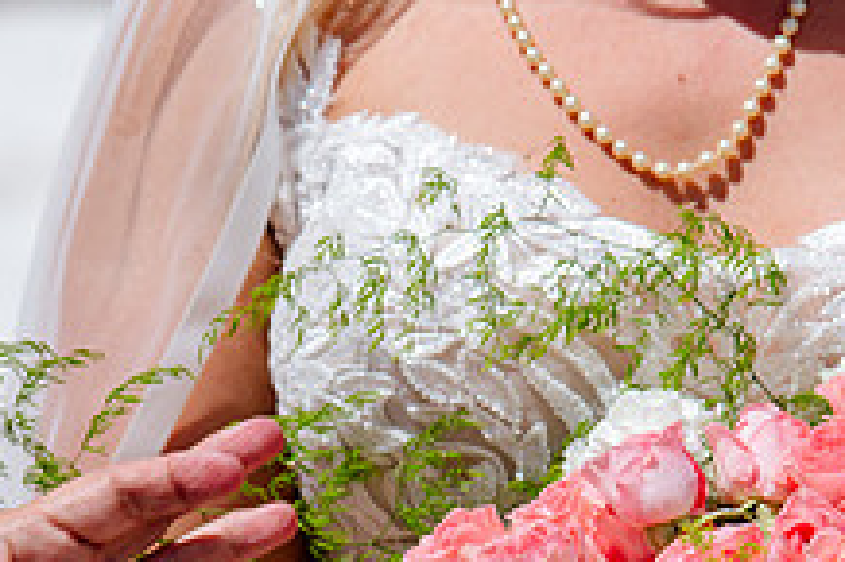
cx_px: 407
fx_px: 6239
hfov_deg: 7.7
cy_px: 636
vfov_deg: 5.1
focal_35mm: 266
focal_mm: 100
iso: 200
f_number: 5
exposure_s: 1/500
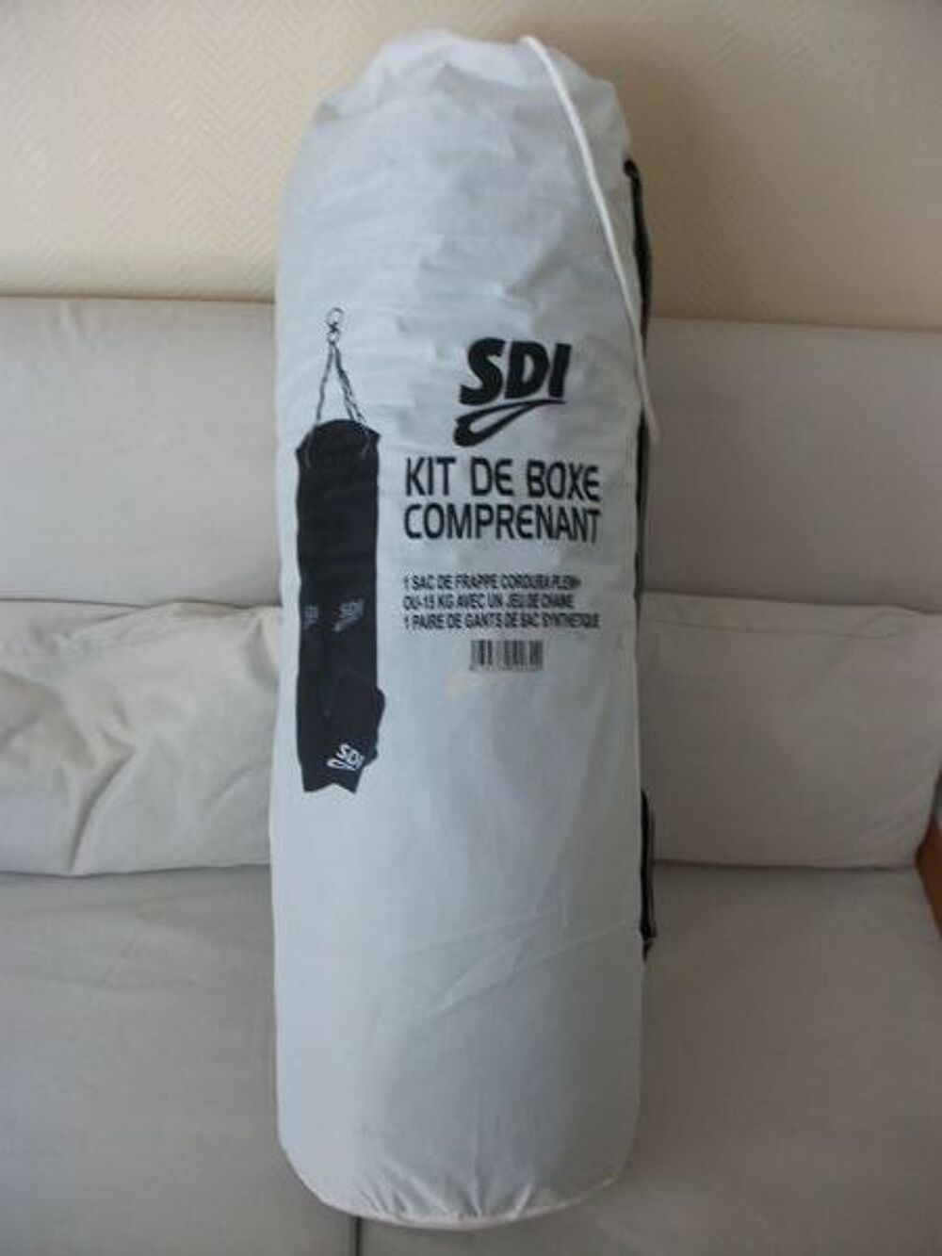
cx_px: 471
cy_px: 628
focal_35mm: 31
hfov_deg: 45.4
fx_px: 1125
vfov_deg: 58.3
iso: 185
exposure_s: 1/40
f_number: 2.9
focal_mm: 5.7
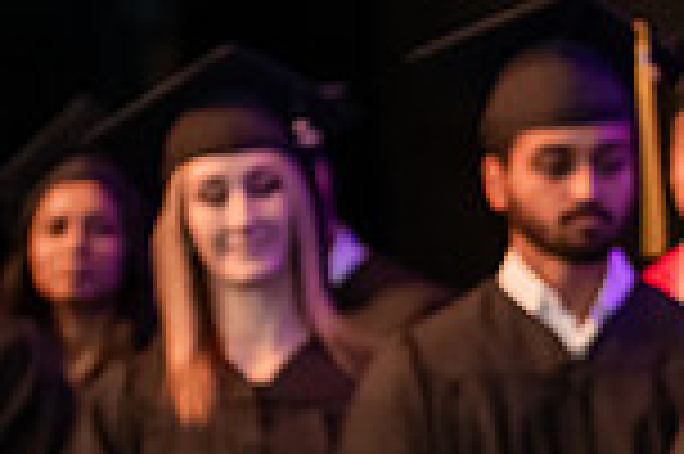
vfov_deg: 4.8
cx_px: 1080
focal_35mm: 287
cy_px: 510
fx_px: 5447
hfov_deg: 7.1
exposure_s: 1/200
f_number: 3.2
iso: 3200
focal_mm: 75
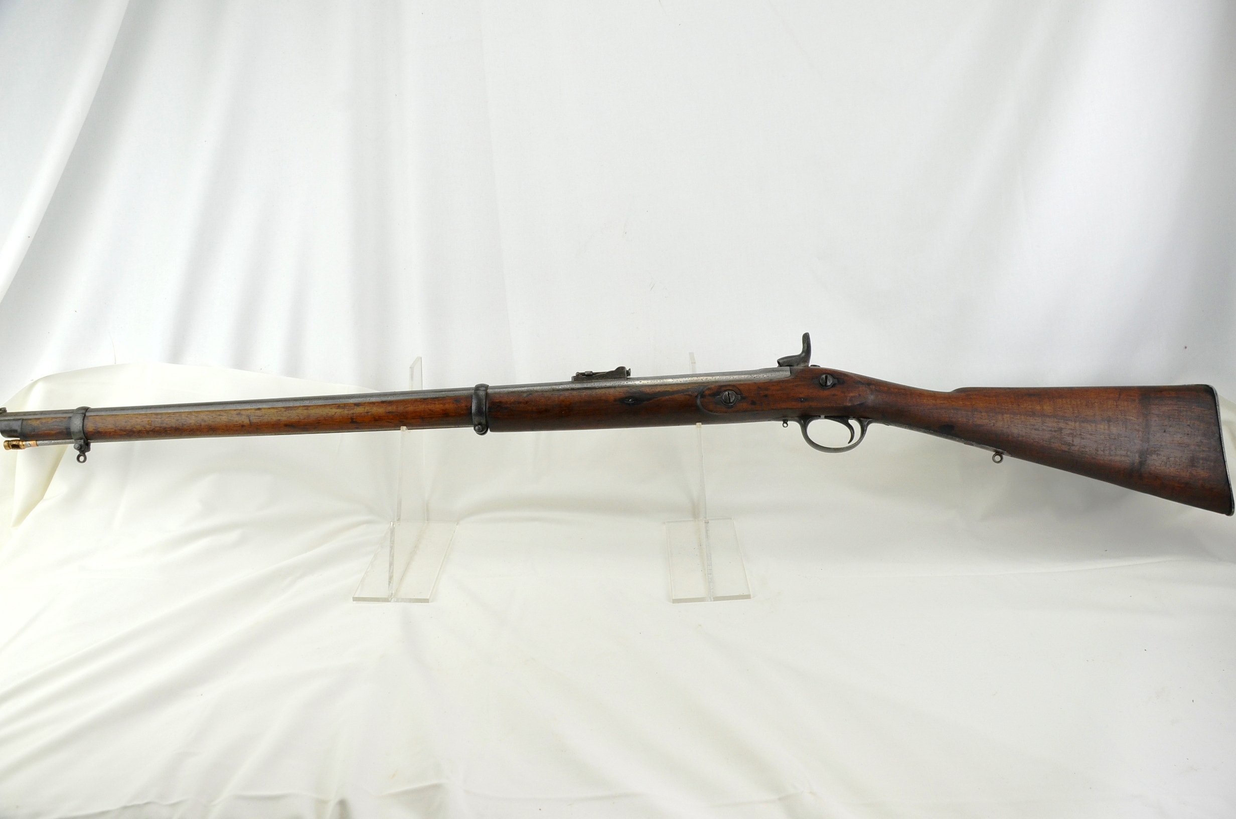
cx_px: 618
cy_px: 410
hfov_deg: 57.3
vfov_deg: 39.8
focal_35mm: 33
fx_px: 1131
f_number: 5.6
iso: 250
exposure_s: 1/125
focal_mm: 22
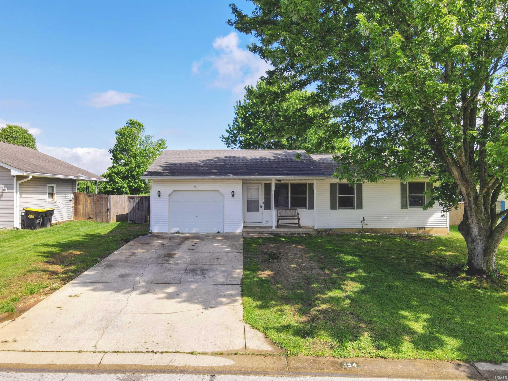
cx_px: 254
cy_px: 190
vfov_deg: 56.8
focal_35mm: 24
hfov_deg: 71.6
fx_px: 352
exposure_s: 1/500
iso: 100
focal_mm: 4.5
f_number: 2.8
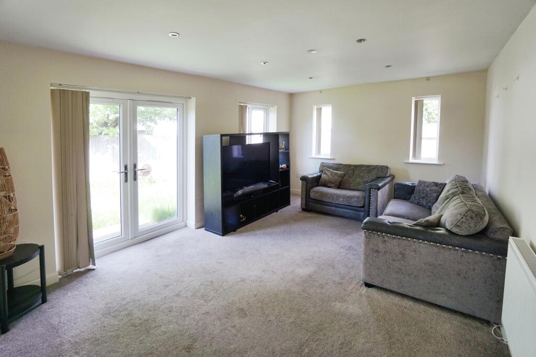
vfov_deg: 77.3
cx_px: 268
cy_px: 178
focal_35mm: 15
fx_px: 223
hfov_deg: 100.4
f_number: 4
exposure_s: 1/60
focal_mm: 10
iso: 125
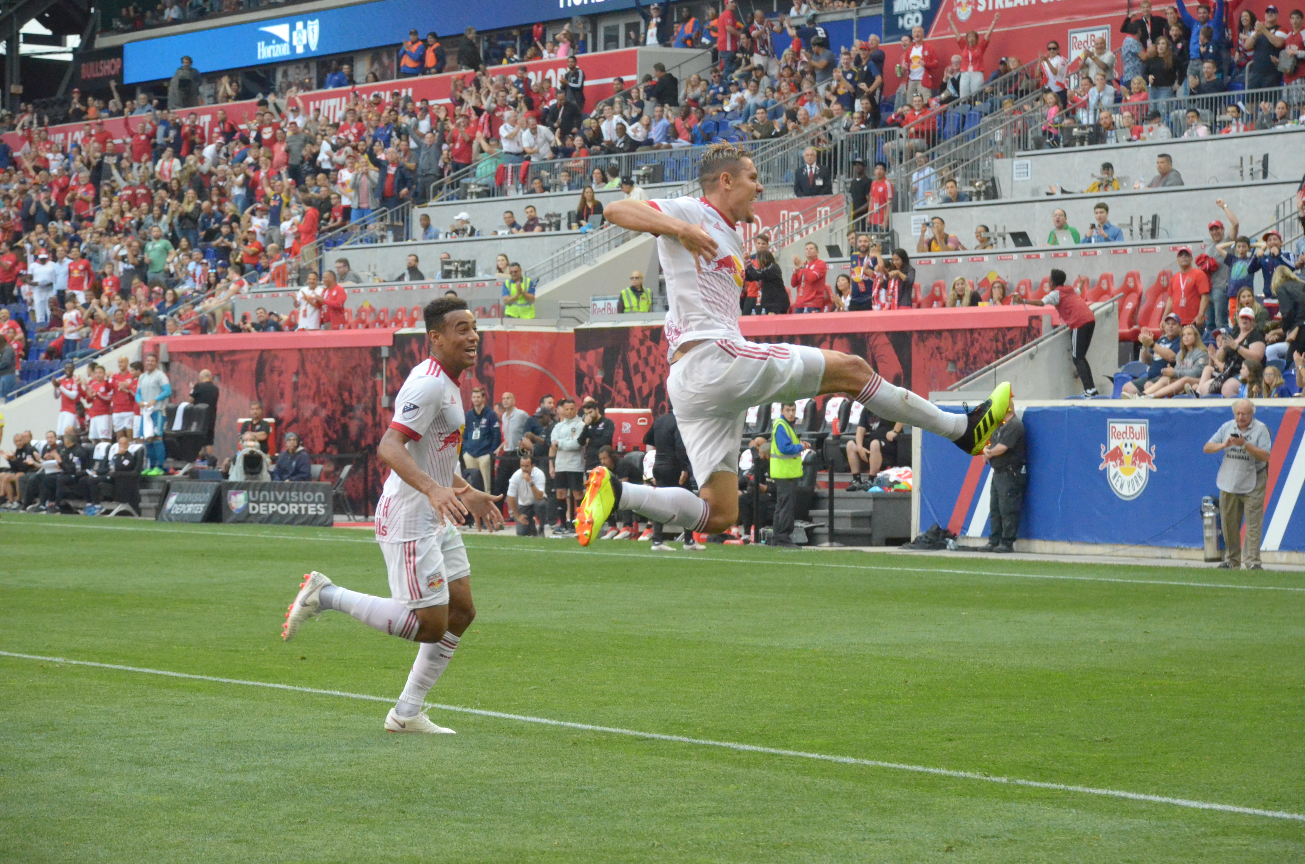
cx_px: 652
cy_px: 432
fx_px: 4884
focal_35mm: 135
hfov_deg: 15.2
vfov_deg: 10.1
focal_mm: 90
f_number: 5.6
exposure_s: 1/1250
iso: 6400
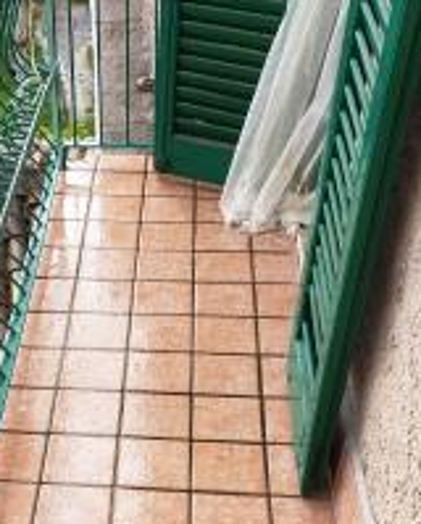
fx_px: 885
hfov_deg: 26.3
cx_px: 92
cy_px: 453
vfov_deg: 31.7
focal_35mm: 57
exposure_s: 1/116
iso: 50
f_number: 2.4
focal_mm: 4.3
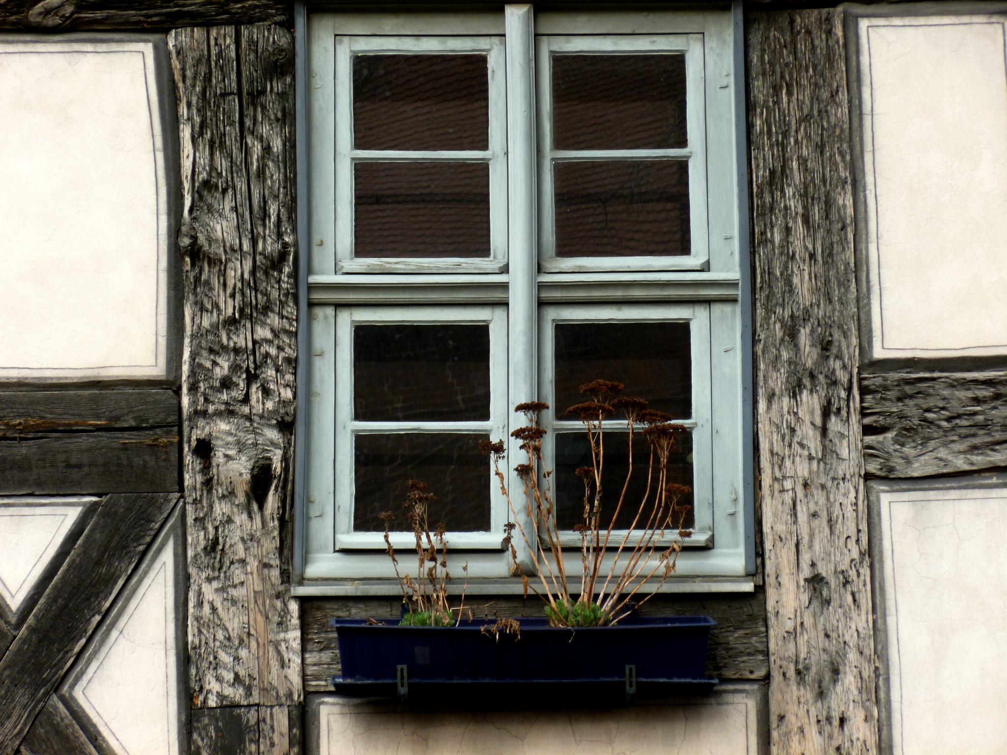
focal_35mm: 141
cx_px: 504
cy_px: 378
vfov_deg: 10.5
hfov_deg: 14.0
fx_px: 4102
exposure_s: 1/80
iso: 100
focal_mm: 25.2
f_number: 5.1
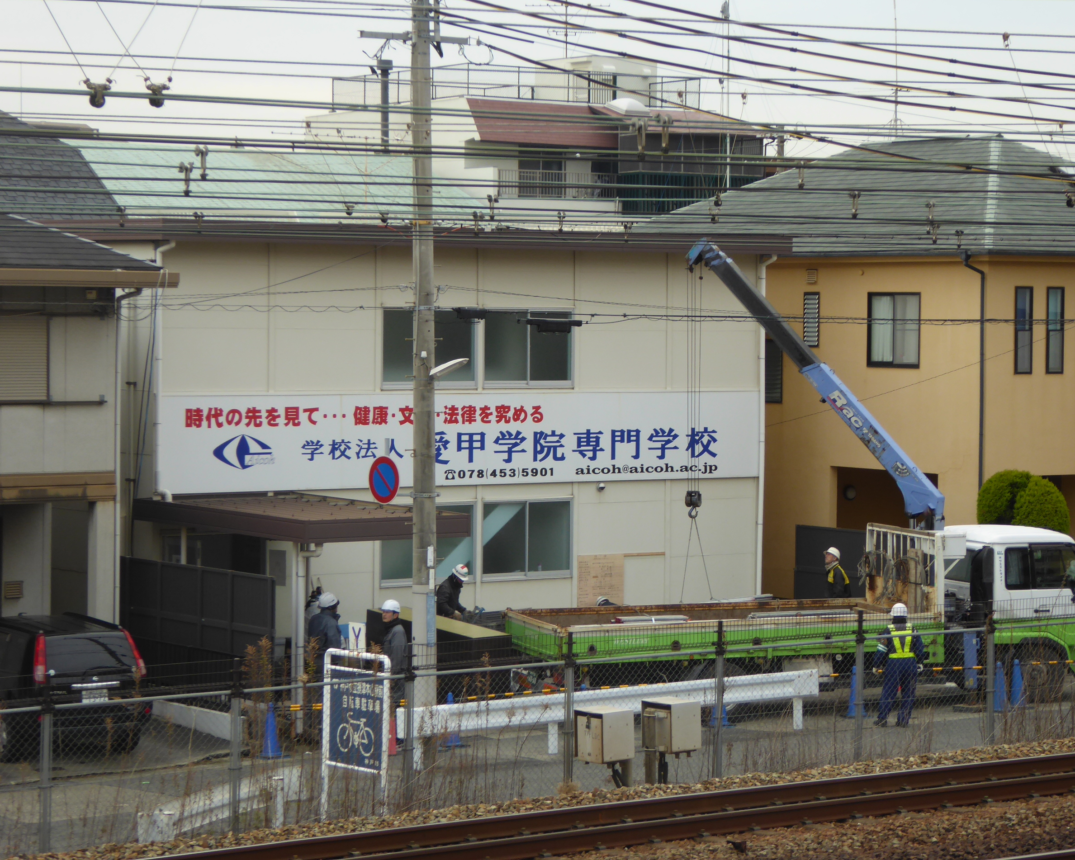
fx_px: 3277
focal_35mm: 103
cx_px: 560
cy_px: 428
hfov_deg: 18.6
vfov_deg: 15.0
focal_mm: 16.1
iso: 100
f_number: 4.9
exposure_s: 1/125
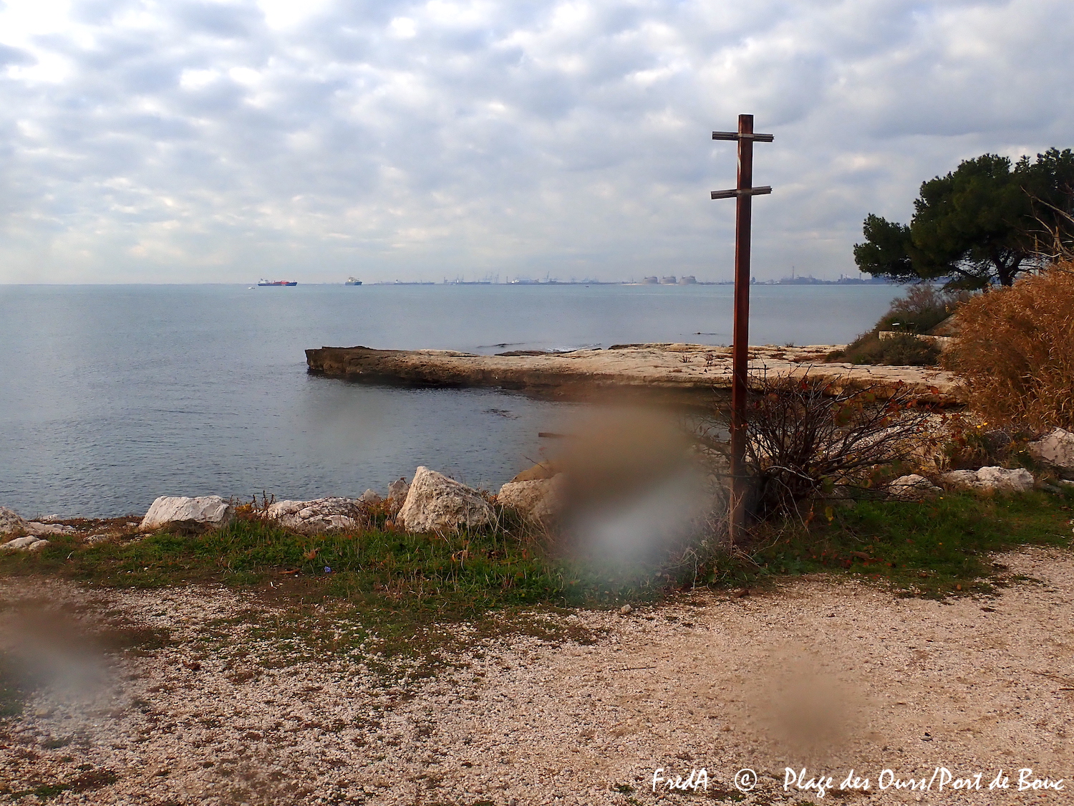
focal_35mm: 35
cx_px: 537
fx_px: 1086
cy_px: 403
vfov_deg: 40.7
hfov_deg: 52.6
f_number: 10
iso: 100
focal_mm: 6.42
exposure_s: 1/200
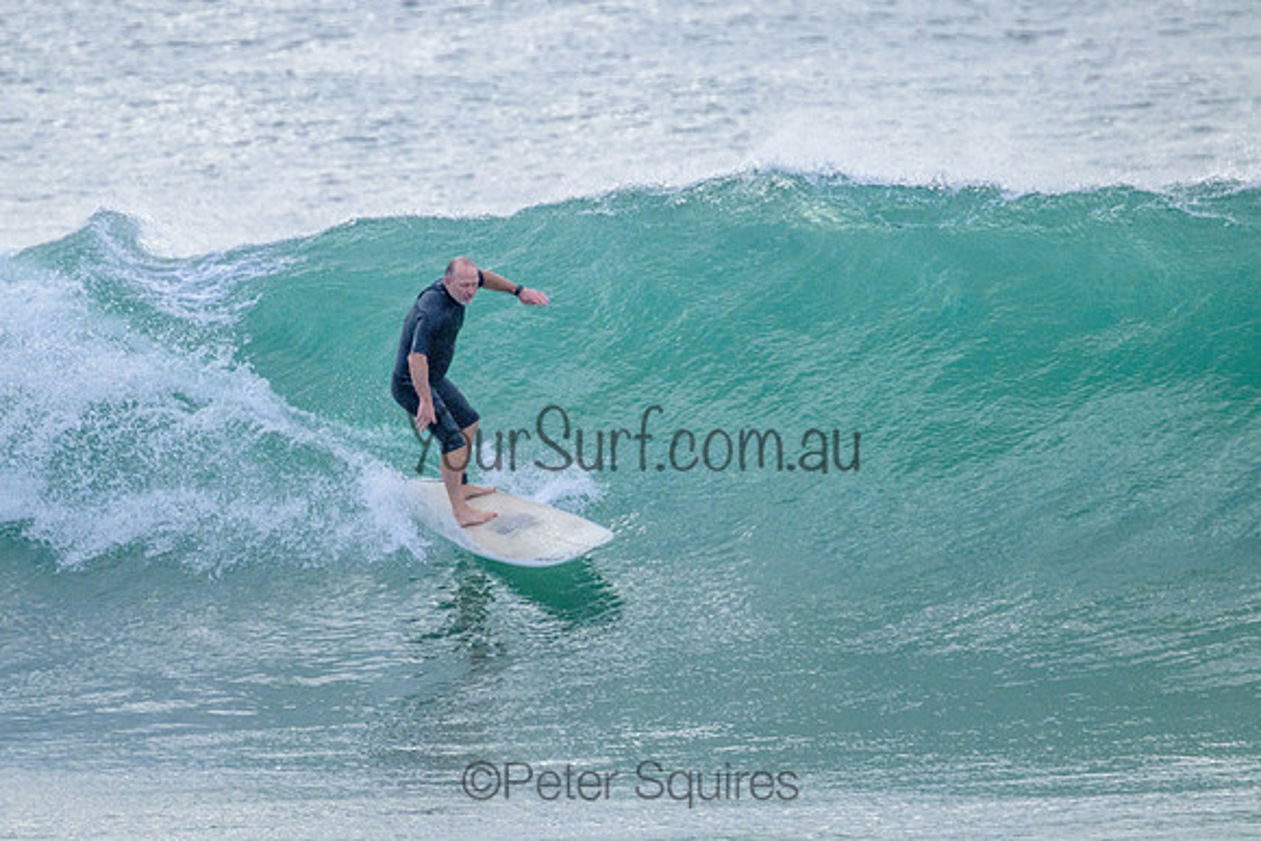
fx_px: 32447
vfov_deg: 1.5
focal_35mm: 926
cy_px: 354
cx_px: 531
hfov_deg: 2.2
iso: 2000
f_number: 11
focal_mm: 800
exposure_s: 1/2000
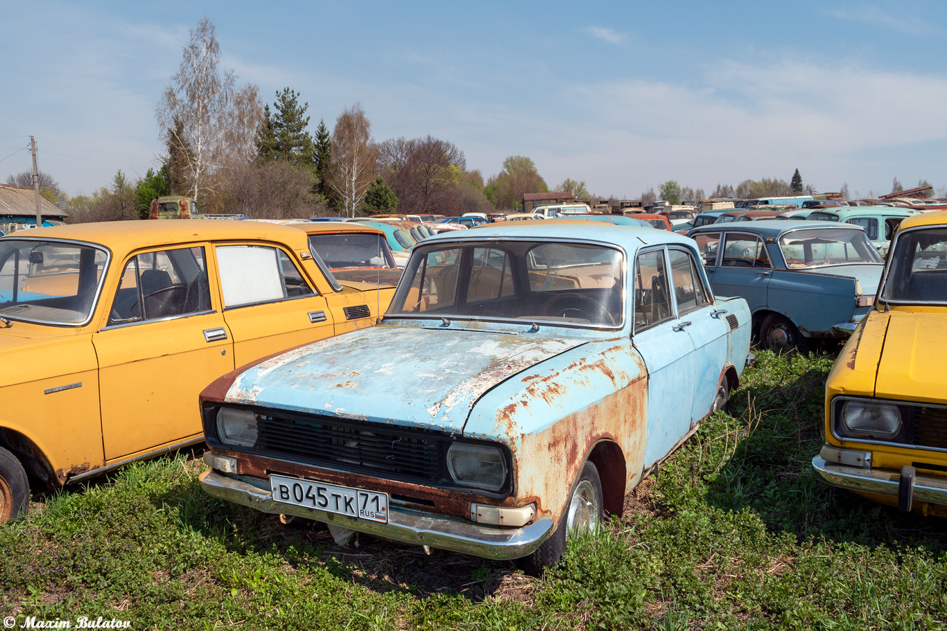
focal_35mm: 27
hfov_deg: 67.4
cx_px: 474
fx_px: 710
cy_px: 316
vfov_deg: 47.9
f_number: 10
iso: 100
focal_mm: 18
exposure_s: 1/400
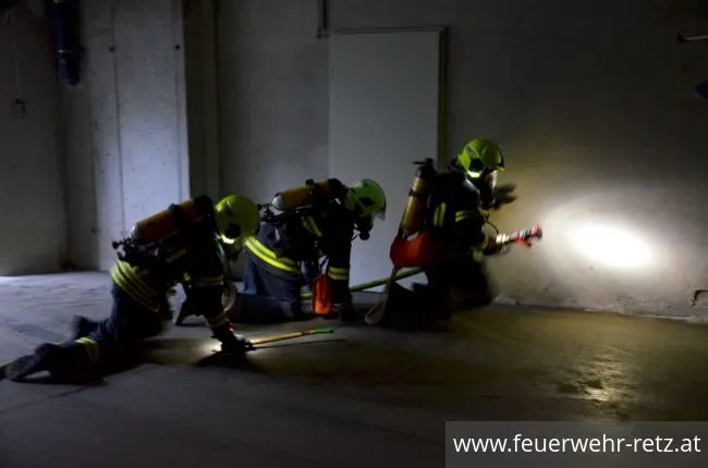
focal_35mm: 38
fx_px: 736
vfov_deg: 35.3
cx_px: 354
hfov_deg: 51.4
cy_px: 234
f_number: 4
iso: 3200
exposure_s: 1/15
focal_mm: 25
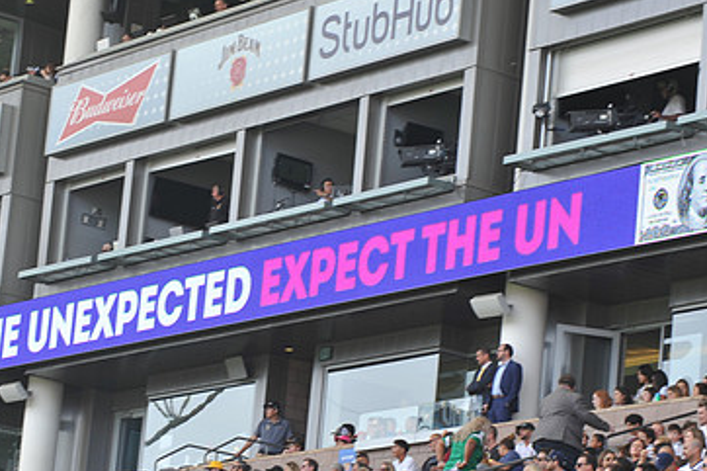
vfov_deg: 7.8
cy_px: 322
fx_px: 3455
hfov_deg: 11.7
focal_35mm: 176
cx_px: 199
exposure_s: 1/200
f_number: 7.1
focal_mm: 110
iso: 200
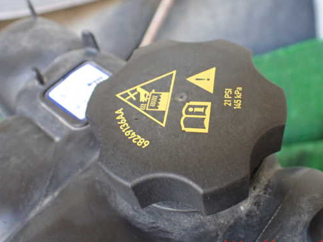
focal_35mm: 36
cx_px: 176
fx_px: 336
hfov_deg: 51.3
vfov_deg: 39.6
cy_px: 110
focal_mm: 5.4
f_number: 2.3
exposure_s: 1/125
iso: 640
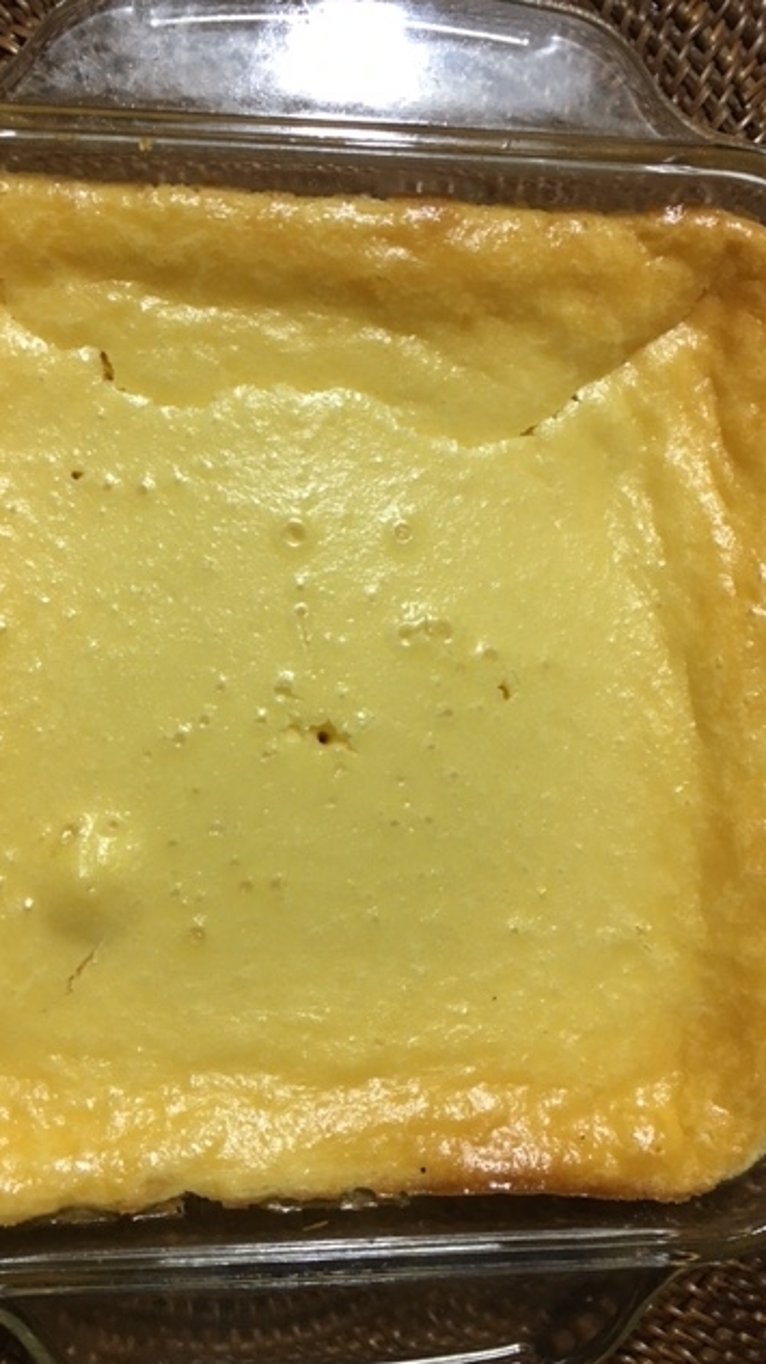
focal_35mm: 32
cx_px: 328
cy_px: 680
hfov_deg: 36.6
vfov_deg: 61.0
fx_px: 1157
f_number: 2.2
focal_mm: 4.15
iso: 80
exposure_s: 1/30
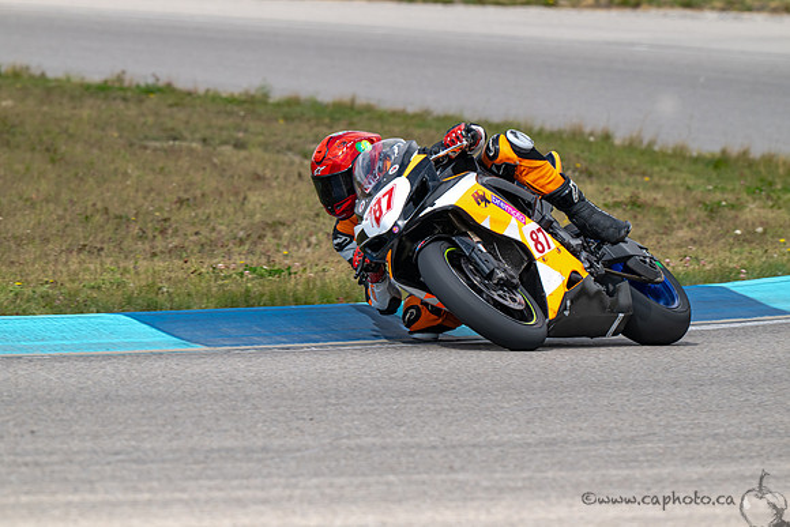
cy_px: 264
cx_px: 395
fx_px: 10755
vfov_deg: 2.8
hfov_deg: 4.2
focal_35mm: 490
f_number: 11
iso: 450
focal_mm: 490
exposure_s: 1/800
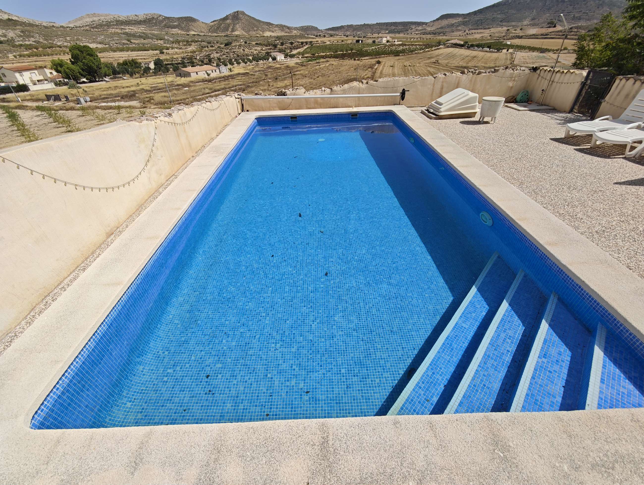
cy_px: 242
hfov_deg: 102.0
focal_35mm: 14
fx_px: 261
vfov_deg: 85.8
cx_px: 322
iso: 50
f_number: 2.2
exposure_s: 1/889
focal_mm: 2.16
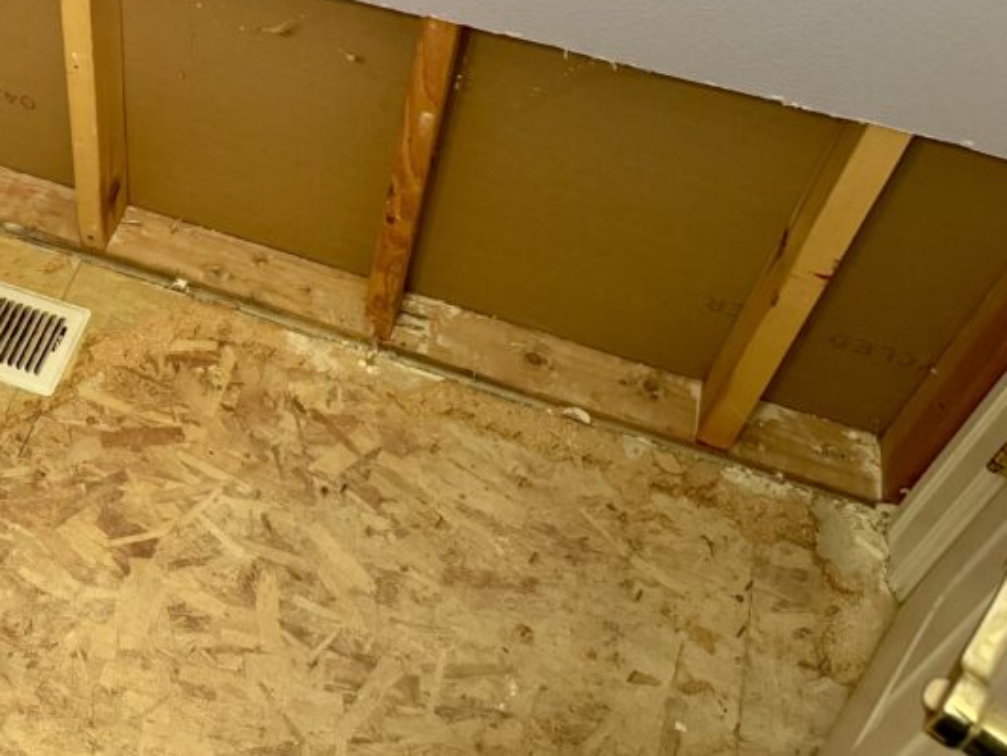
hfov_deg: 38.9
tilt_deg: -45.1
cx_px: 141
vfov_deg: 30.1
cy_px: 68
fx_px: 1339
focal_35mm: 46
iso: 640
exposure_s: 1/60
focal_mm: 6.76
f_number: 1.78
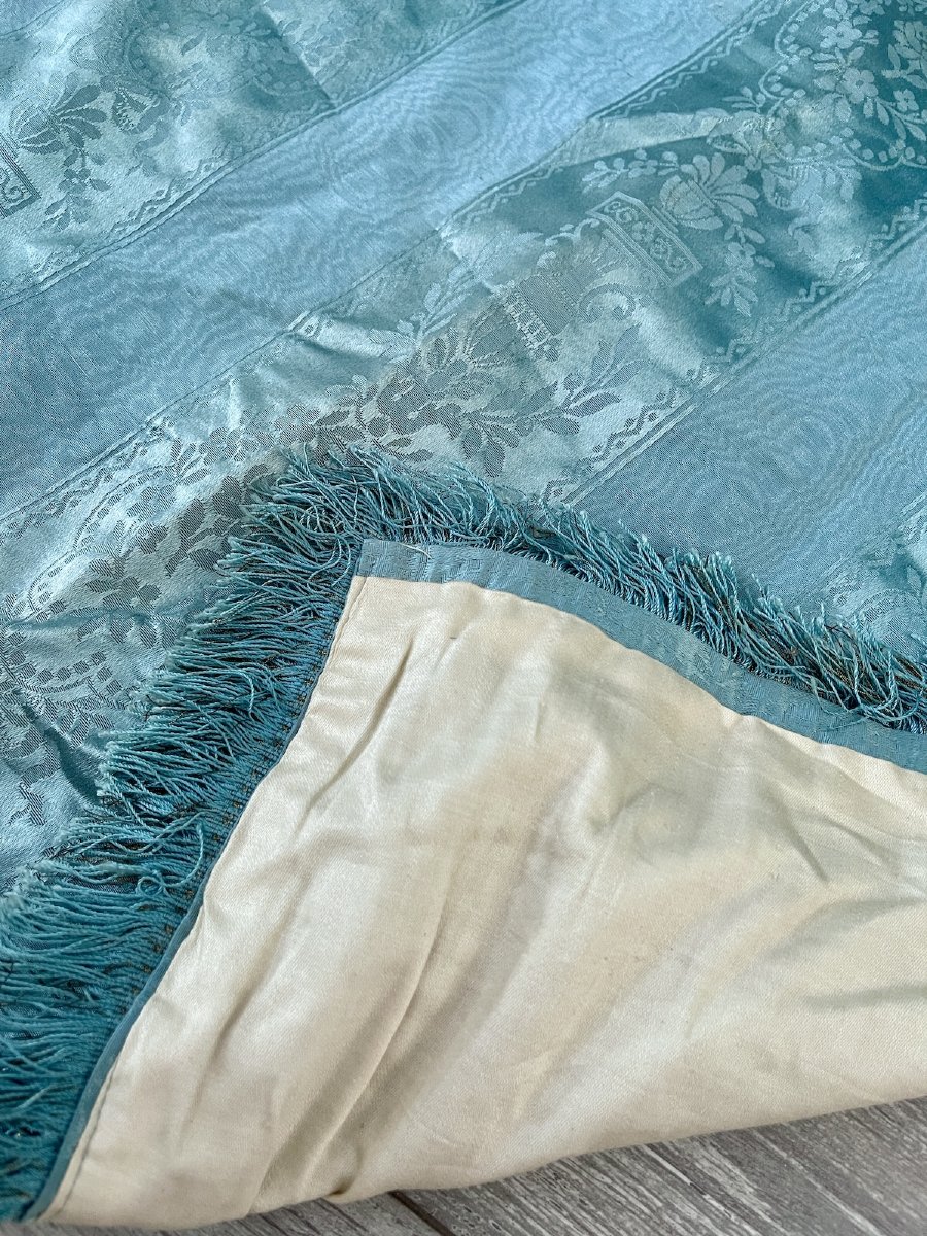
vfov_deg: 69.4
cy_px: 618
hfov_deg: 54.9
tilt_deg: -71.0
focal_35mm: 25
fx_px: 893
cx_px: 464
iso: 160
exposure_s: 1/60
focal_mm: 5.1
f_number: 1.6
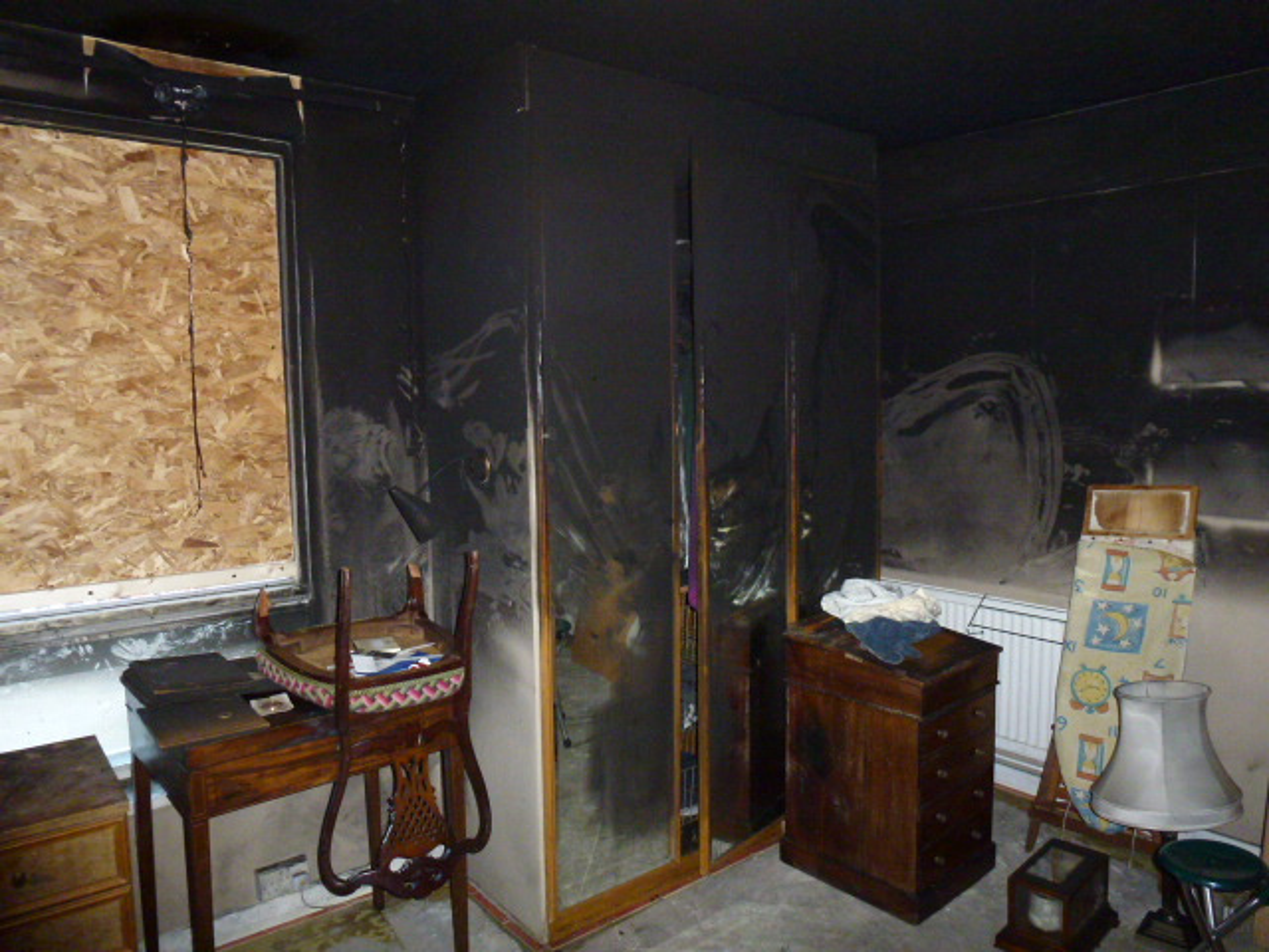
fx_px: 880
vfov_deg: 56.8
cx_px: 634
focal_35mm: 24
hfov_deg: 71.6
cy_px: 476
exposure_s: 1/60
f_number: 3.3
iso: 640
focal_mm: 4.3
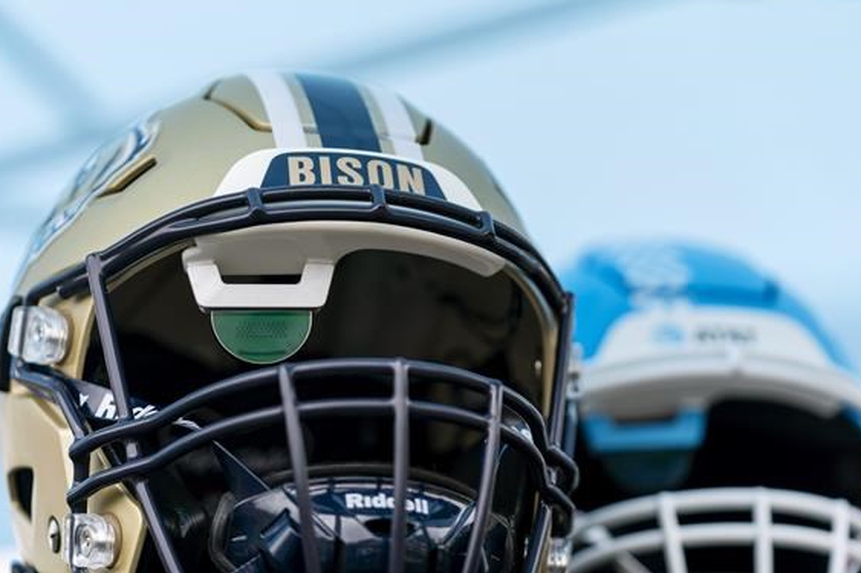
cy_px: 319
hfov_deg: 17.2
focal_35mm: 119
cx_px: 451
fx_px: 2845
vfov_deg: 11.5
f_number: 2.8
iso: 400
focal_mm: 103
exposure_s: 1/1250
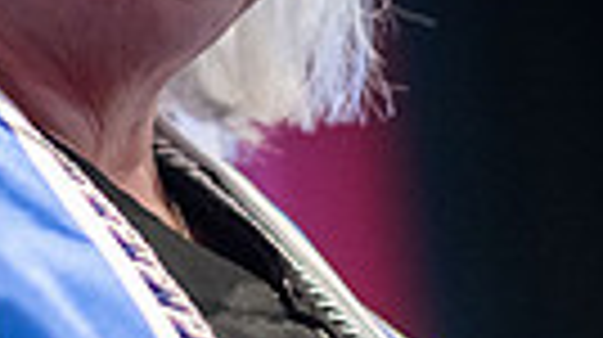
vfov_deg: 5.3
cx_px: -122
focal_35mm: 227
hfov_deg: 9.4
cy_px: -164
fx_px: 3625
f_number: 1.8
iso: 3200
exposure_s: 1/125
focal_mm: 50
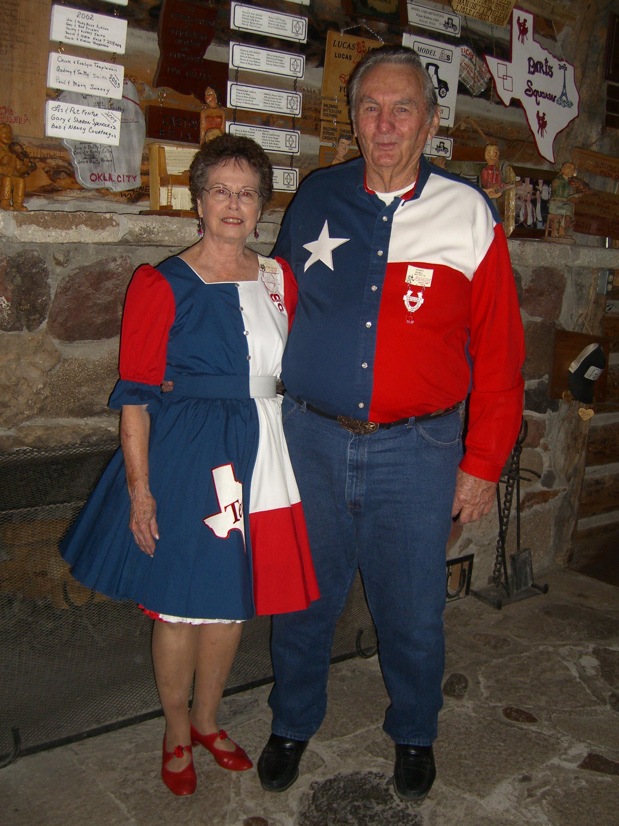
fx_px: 906
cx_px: 310
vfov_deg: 49.0
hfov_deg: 37.7
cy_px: 413
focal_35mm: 38
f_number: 2.8
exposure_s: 1/60
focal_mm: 7.9
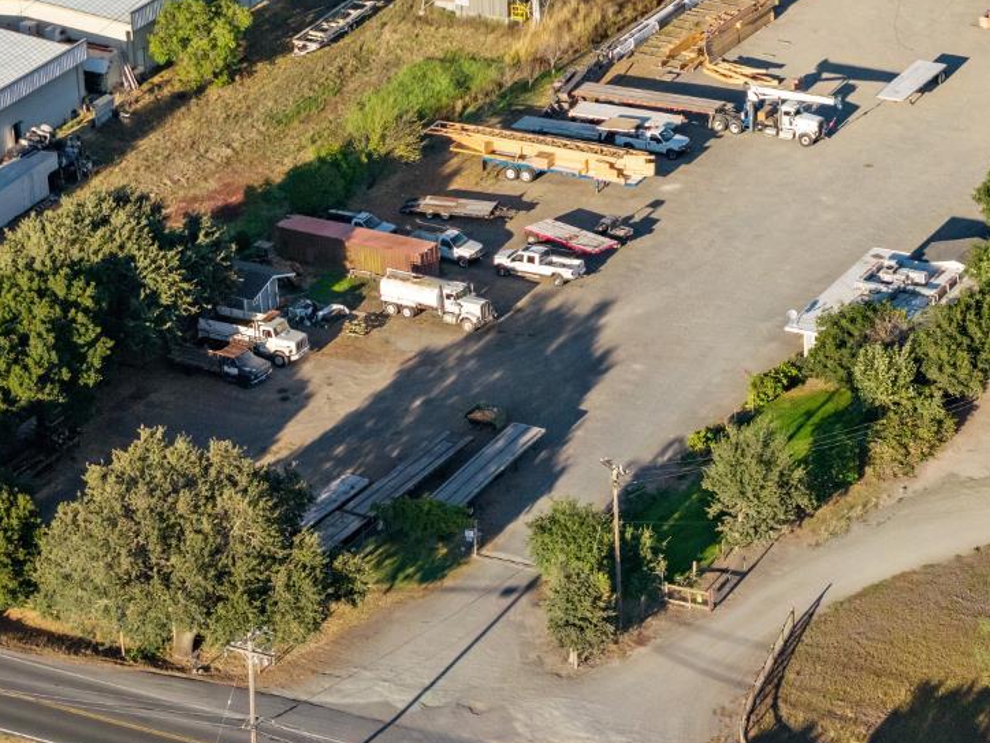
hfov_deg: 13.5
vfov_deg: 10.2
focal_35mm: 145
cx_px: 948
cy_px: 11
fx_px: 4147
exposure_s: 1/1600
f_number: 2.8
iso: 200
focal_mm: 19.35
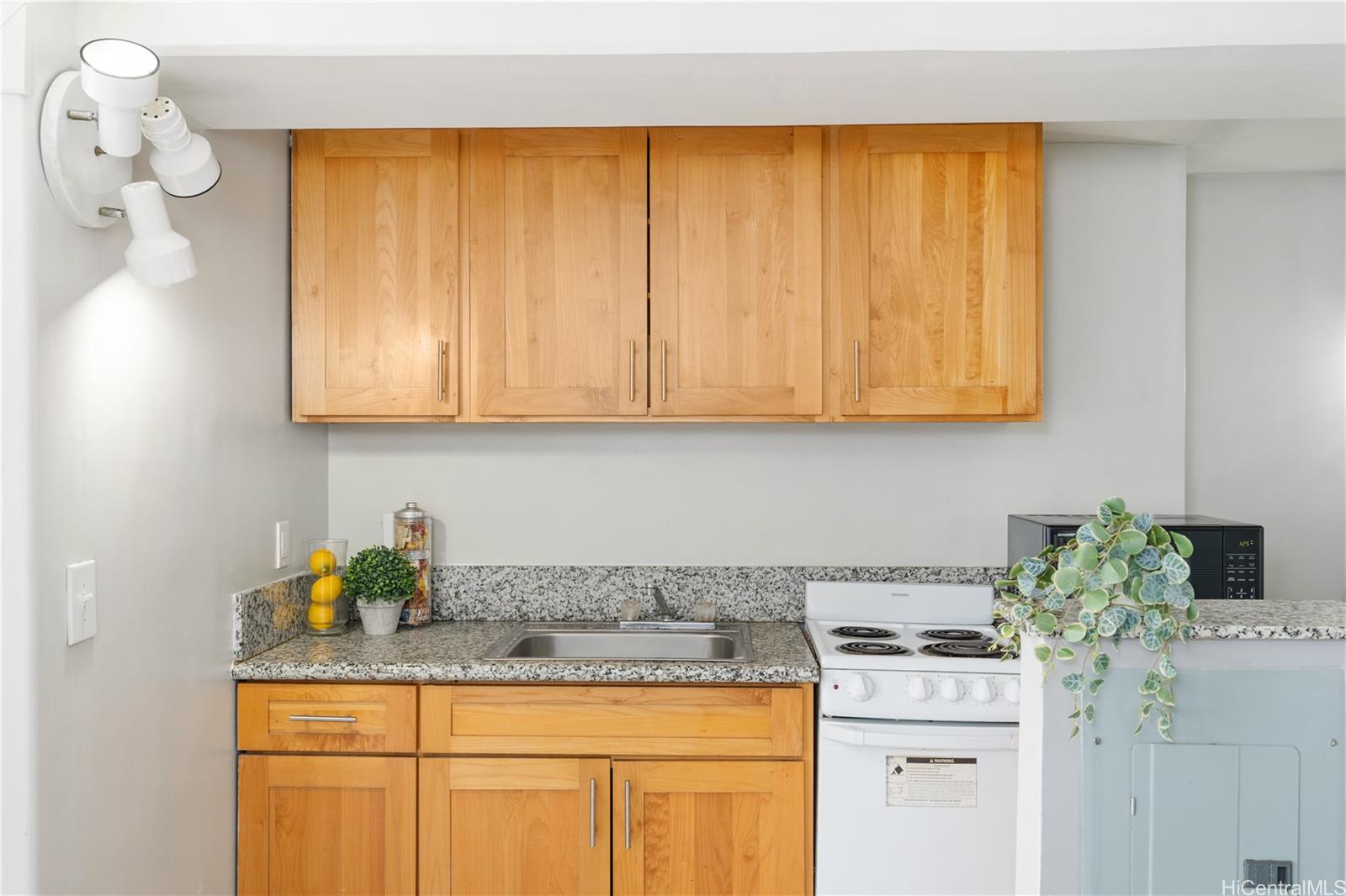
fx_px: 1140
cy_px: 448
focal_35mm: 30
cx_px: 673
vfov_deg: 42.9
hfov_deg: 61.1
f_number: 8
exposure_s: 1.6
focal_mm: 30.5
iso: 320
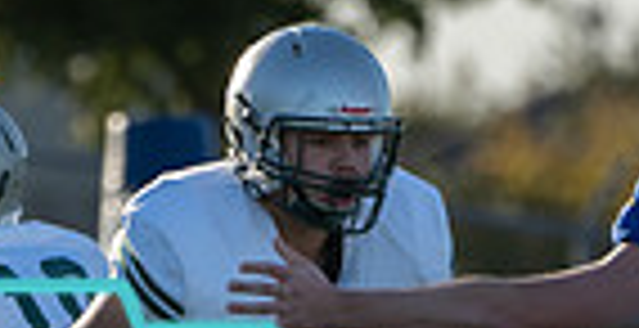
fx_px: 32463
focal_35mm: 1955
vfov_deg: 0.6
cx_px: 66
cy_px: 302
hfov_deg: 1.1
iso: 320
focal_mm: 400
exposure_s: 1/1000
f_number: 5.6
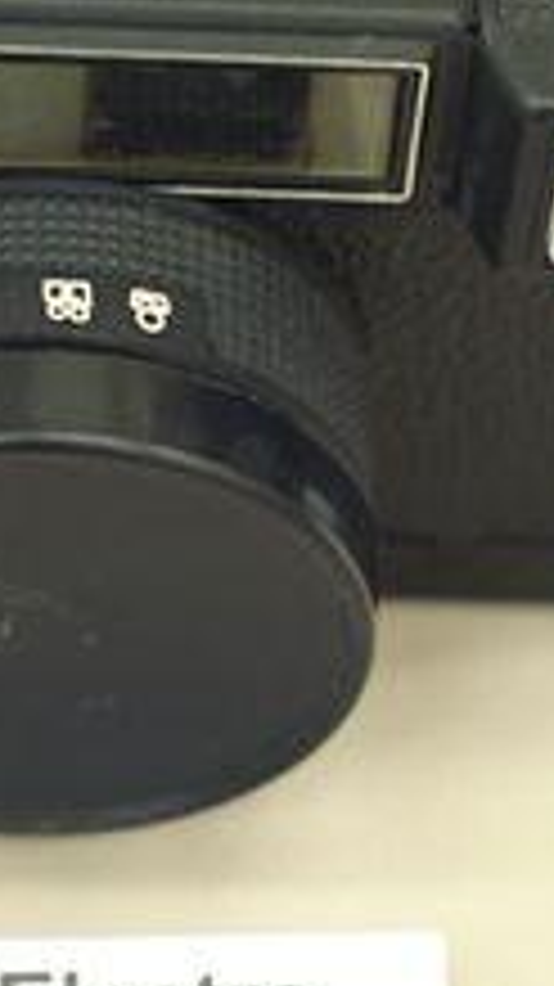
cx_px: 41
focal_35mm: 229
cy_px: 500
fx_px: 5987
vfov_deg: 9.4
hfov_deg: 5.3
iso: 400
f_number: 3.5
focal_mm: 50
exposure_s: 1/40
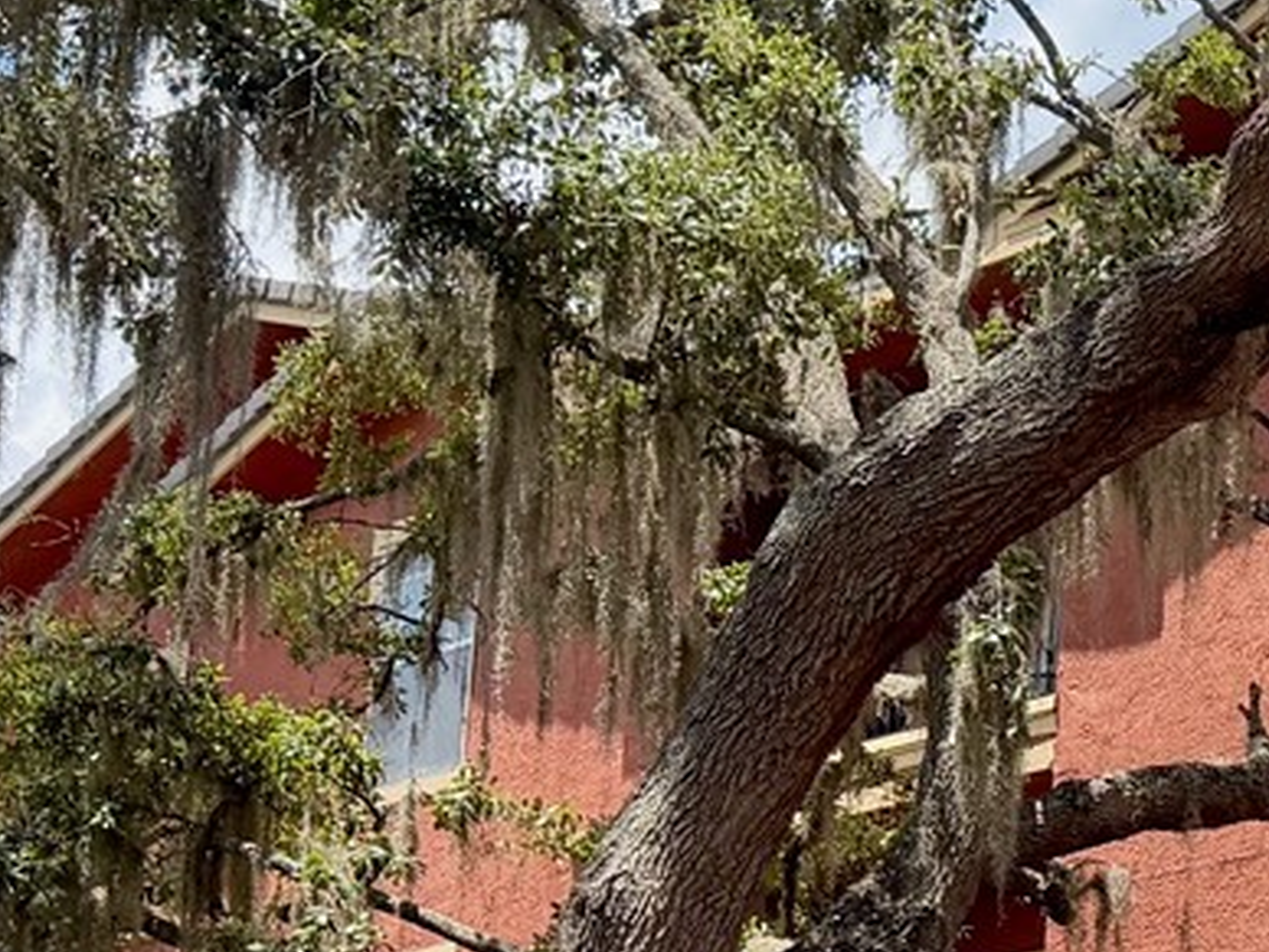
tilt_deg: +13.5
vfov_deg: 14.7
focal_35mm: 99
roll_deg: -0.9
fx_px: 3629
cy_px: 909
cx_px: 1639
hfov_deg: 18.5
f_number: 1.78
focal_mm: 6.76
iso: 100
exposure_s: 1/2611
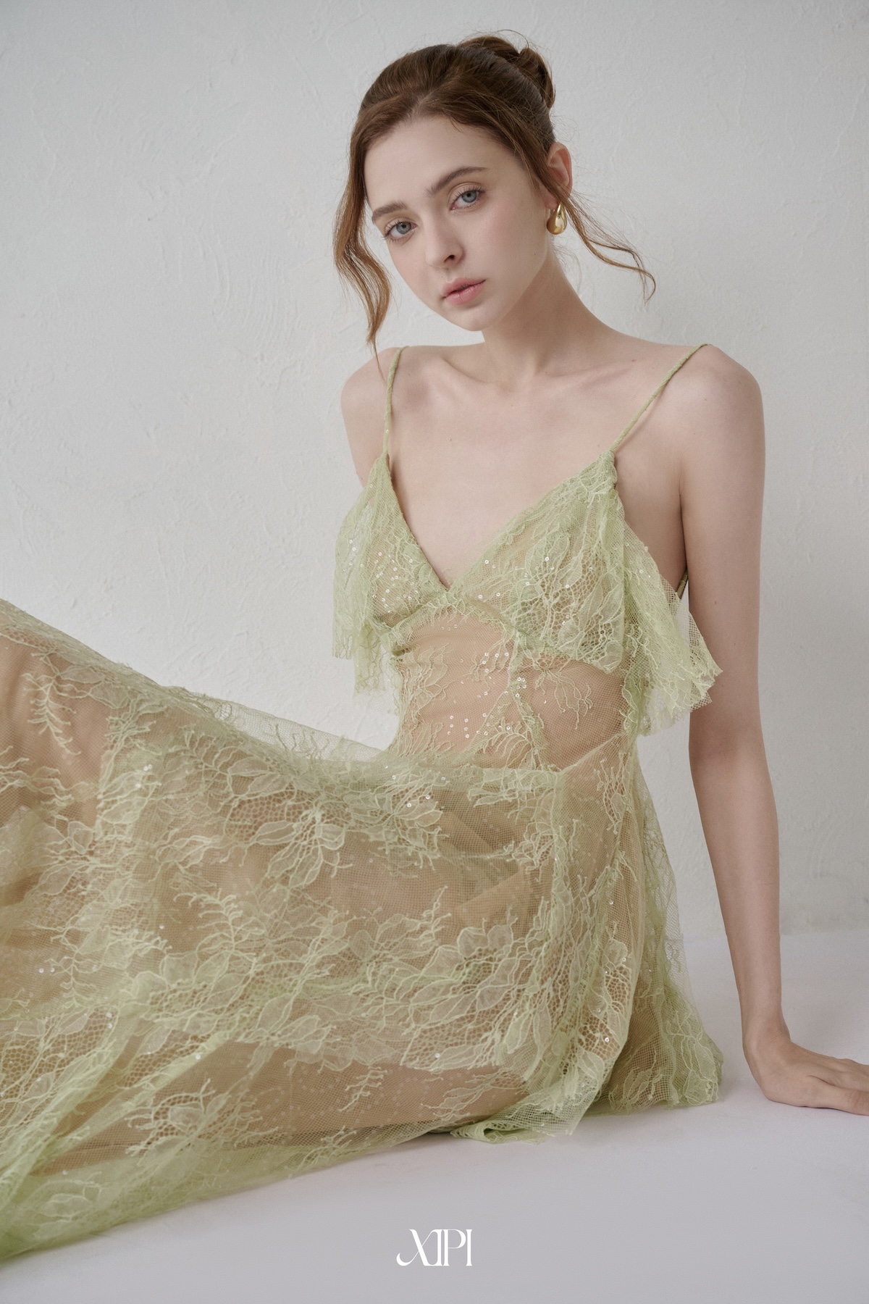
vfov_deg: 37.5
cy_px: 652
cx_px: 434
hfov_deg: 25.5
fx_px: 1919
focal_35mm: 53
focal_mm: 53
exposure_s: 1/160
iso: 320
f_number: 5
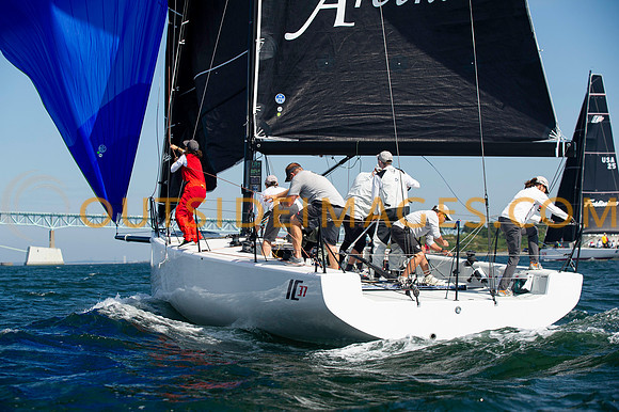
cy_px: 206
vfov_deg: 15.1
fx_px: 1556
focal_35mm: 91
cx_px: 300
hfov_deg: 22.5
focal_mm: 86
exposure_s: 1/2500
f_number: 4.5
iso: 320
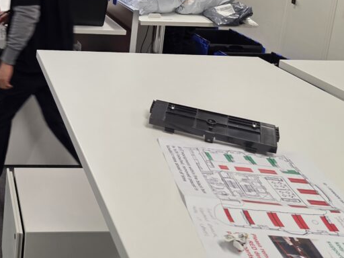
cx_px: 13
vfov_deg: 29.8
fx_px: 457
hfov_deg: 37.5
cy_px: 11
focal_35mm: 46
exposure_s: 1/62.5
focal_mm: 6.3
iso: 64
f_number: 1.7
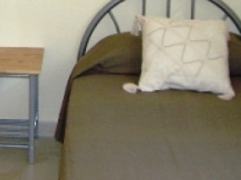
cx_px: -8
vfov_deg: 12.6
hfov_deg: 16.7
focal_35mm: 115
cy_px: -25
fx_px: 800
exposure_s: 1/320
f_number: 2.8
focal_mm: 8
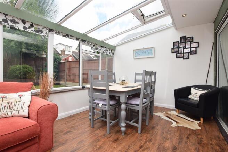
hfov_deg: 95.0
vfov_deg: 72.0
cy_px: 76
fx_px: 104
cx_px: 114
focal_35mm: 16
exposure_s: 1/200
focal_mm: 11
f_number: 10
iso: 320
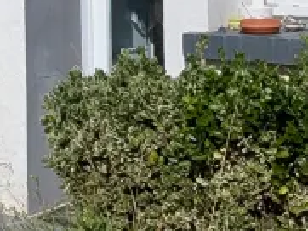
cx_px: -177
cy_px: -53
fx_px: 819
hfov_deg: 18.4
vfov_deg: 15.4
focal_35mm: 92
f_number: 2.2
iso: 51
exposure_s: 1/2083
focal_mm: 1.95
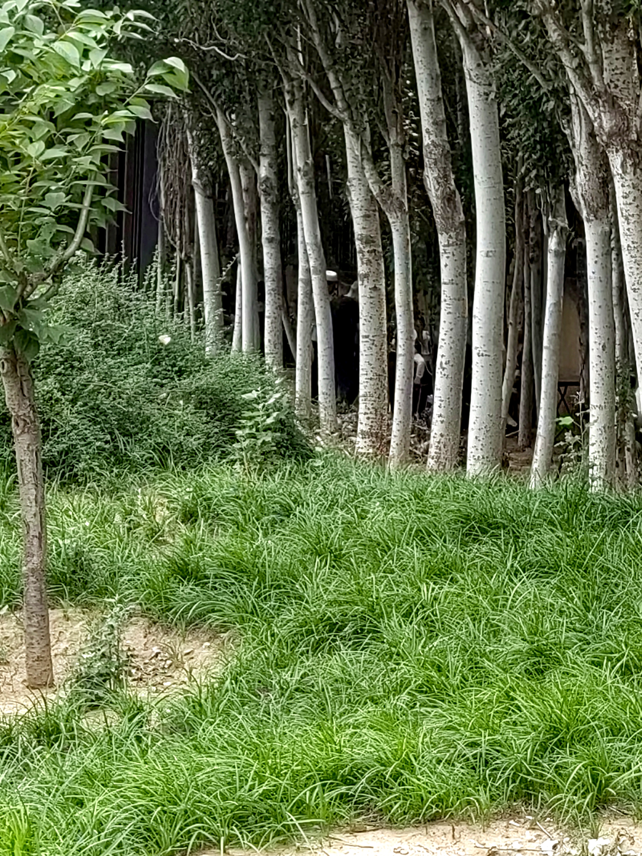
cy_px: 428
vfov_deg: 21.8
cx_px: 321
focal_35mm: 90
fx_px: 2226
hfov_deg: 16.4
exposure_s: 1/622
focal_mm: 5.52
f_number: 1.9
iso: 50
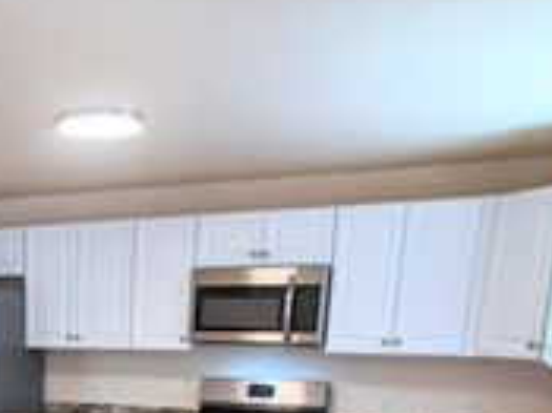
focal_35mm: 77
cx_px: 9
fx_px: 1227
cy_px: 569
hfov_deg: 24.3
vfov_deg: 17.6
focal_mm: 4.38
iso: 81
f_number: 1.73
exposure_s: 1/60
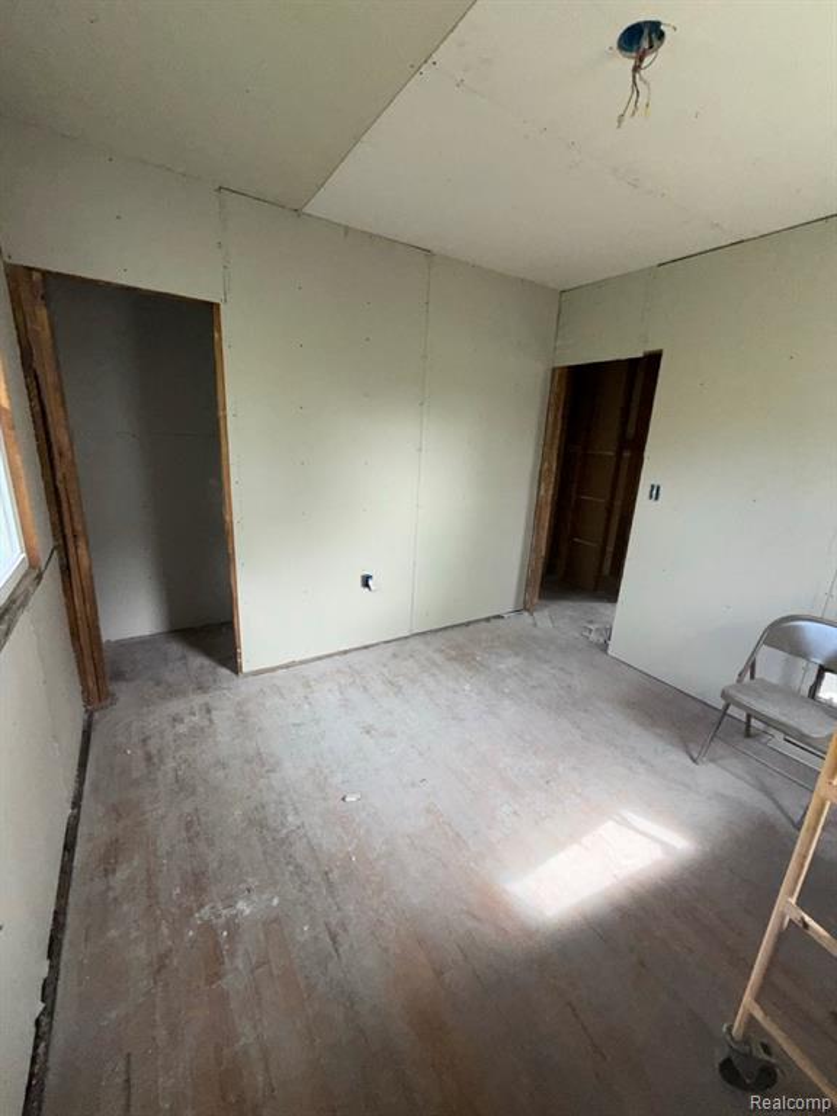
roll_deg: -2.9
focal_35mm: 14
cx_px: 418
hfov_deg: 85.7
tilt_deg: -15.3
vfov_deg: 102.1
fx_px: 451
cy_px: 558
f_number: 2.2
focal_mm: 2.22
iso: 100
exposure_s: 1/121
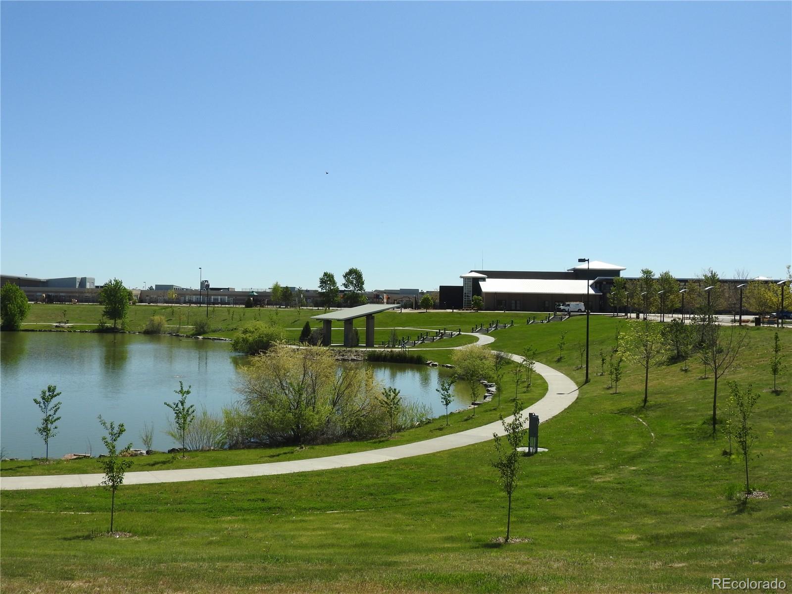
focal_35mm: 35
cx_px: 396
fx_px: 801
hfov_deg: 52.6
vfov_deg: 40.7
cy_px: 297
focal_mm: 6.3
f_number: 3.8
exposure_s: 1/1600
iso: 100
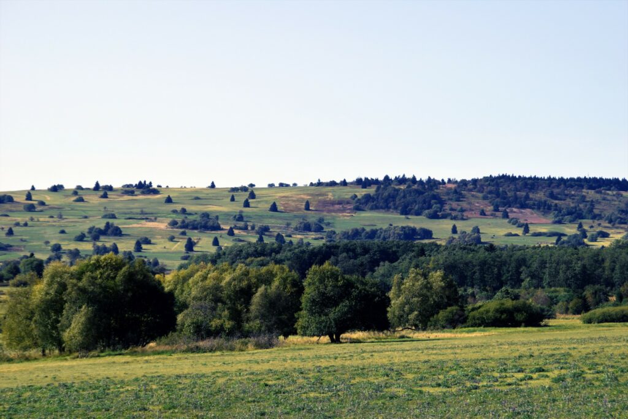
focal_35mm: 150
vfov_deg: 9.2
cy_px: 210
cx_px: 314
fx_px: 2617
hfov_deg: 13.7
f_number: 8
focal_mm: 100
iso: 200
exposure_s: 1/640
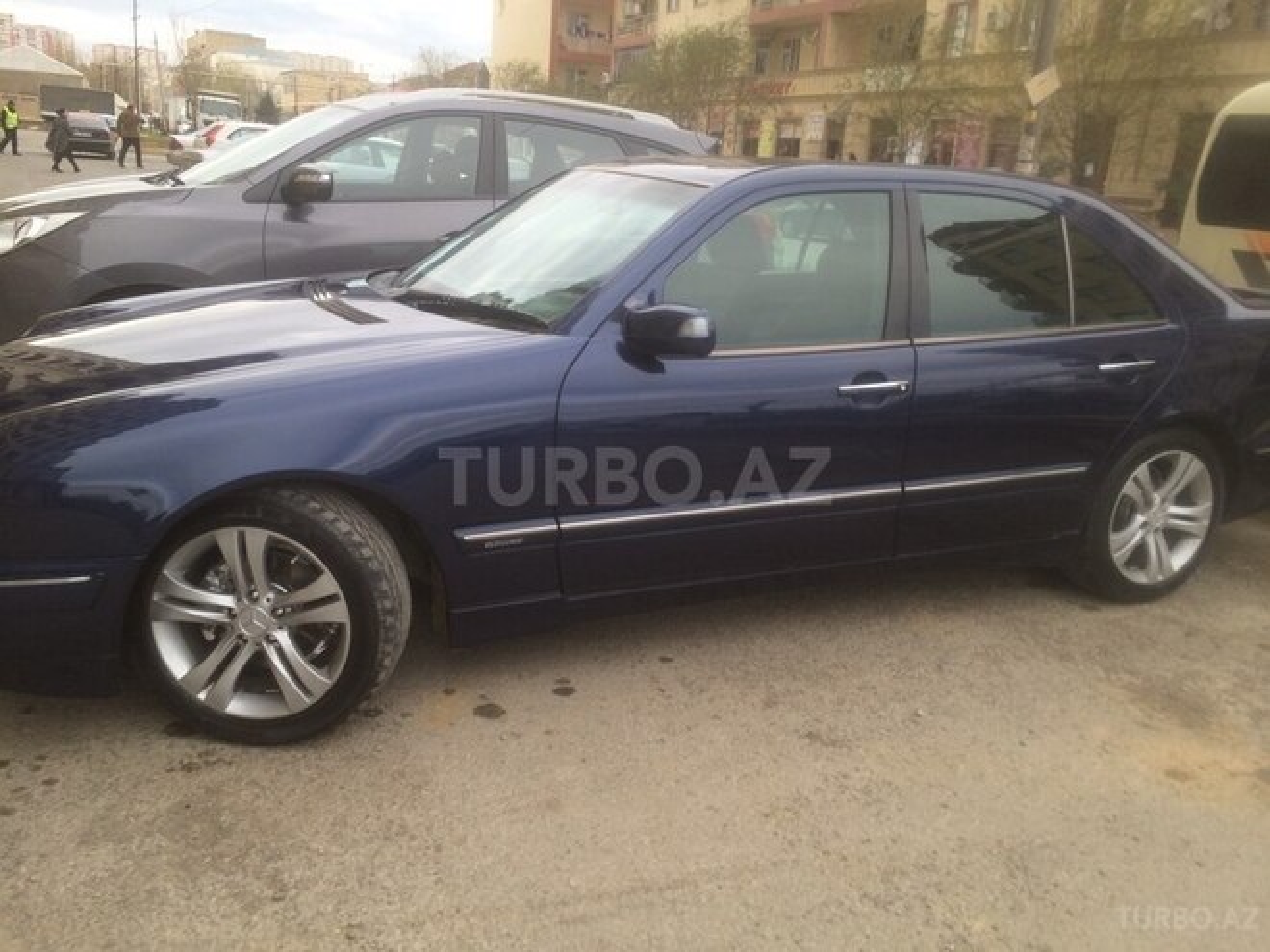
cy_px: 476
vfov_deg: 48.2
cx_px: 635
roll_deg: -6.5
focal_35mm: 29
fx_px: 1064
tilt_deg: -17.2
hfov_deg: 61.7
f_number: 2.2
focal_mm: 4.15
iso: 32
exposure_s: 1/342
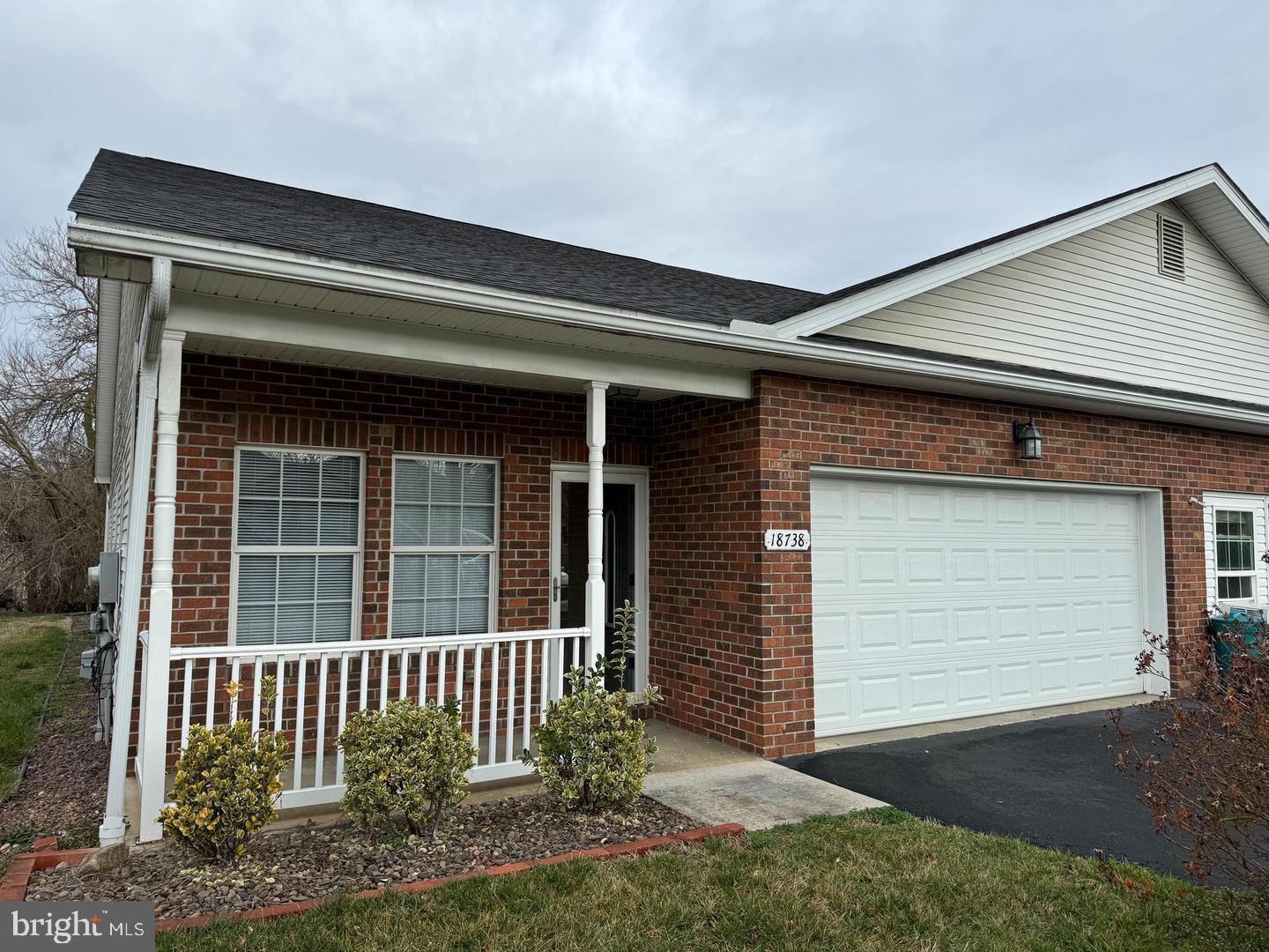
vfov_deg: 56.8
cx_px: 634
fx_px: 880
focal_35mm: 24
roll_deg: -0.1
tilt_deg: +4.7
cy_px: 476
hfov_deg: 71.6
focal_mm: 6.86
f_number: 1.78
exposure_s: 1/1980
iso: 80
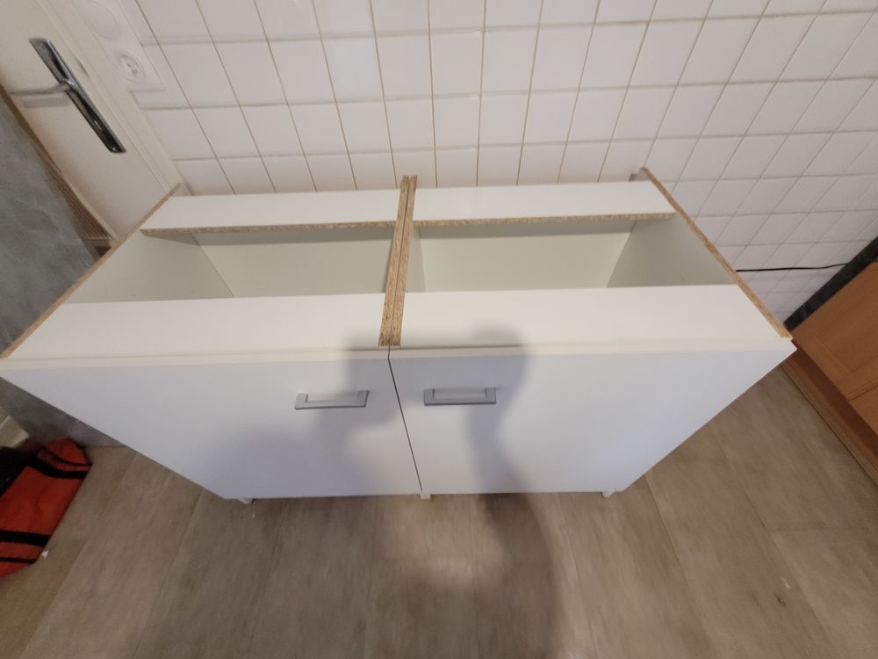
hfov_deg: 106.2
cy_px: 330
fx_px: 330
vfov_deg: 89.9
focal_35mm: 13
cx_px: 439
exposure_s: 1/33
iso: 400
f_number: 2.2
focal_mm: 1.74
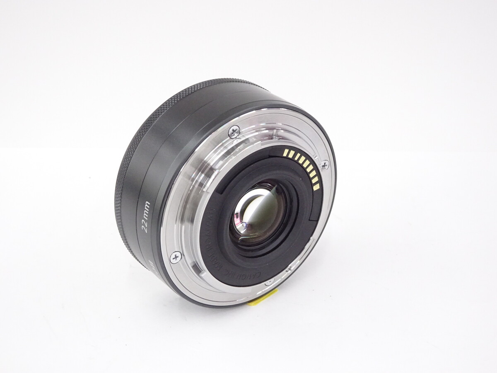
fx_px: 919
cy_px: 186
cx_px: 248
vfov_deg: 22.9
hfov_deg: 30.3
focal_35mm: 64
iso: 640
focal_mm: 10.95
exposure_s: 1/80
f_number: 4.5
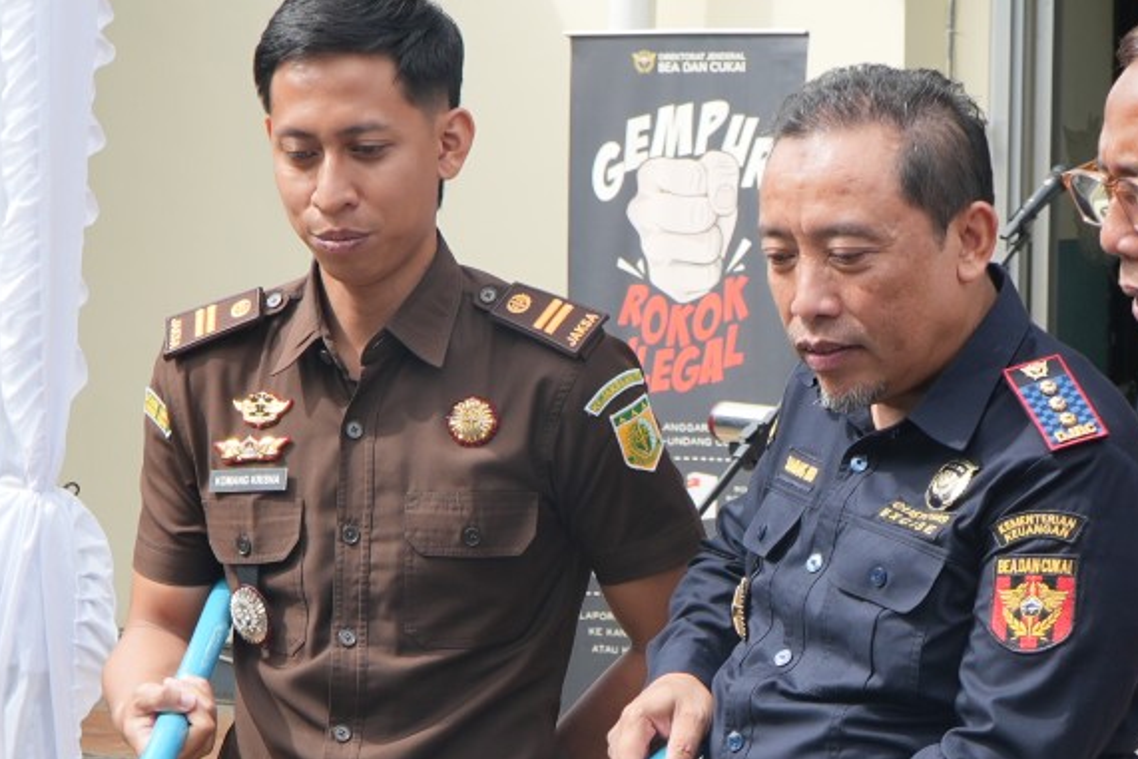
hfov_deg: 14.6
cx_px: 771
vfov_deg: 9.7
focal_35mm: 140
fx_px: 4440
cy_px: 819
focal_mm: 33
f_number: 6.3
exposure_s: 1/160
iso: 100
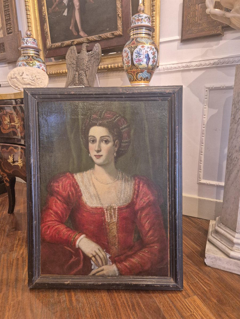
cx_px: 120
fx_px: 213
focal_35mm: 23
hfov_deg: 58.9
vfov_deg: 73.9
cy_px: 160
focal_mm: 5.4
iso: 800
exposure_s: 1/100
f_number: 1.8
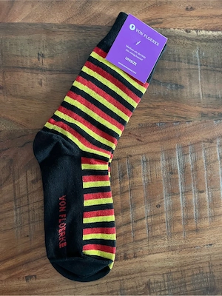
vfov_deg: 67.3
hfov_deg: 53.1
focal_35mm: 26
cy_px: 148
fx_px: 222
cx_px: 111
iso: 500
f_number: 1.6
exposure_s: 1/33
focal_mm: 5.1
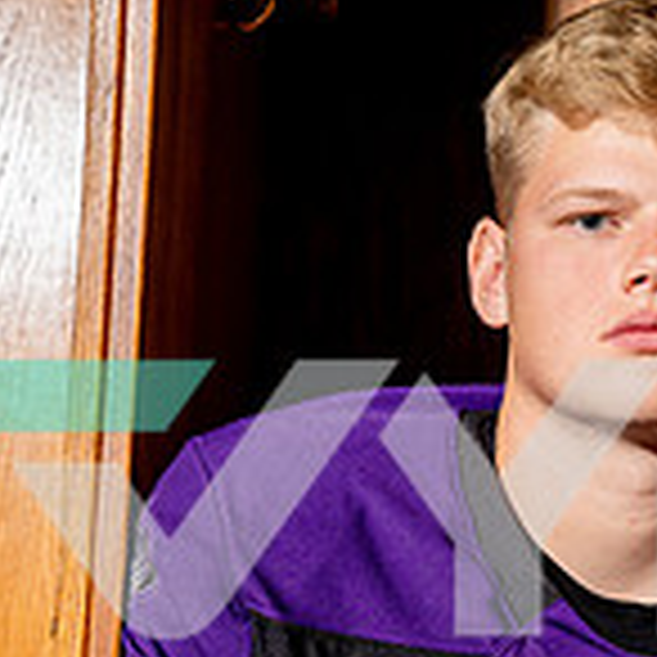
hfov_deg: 9.5
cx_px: 616
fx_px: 3930
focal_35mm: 183
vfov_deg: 9.4
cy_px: 819
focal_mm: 70
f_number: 5.6
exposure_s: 1/250
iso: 100
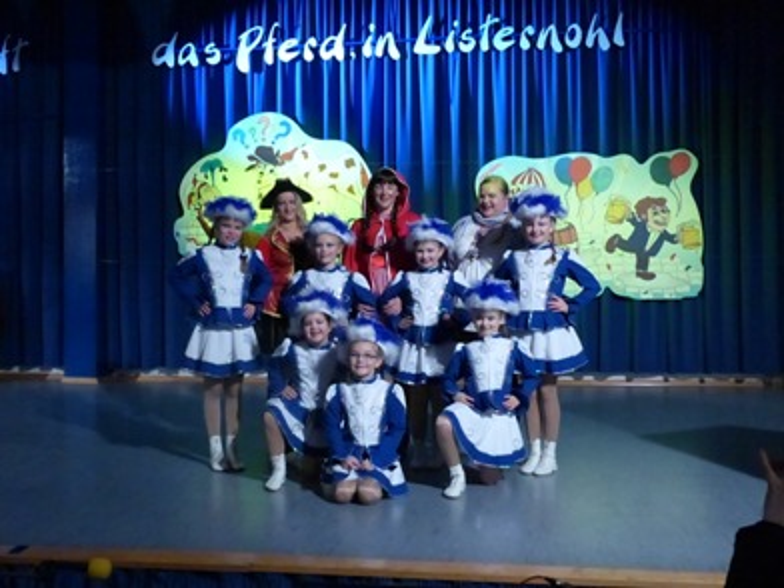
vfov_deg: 37.7
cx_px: 392
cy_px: 294
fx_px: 861
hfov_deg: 49.0
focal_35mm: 38
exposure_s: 1/125
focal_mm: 6.8
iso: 1600
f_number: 3.2
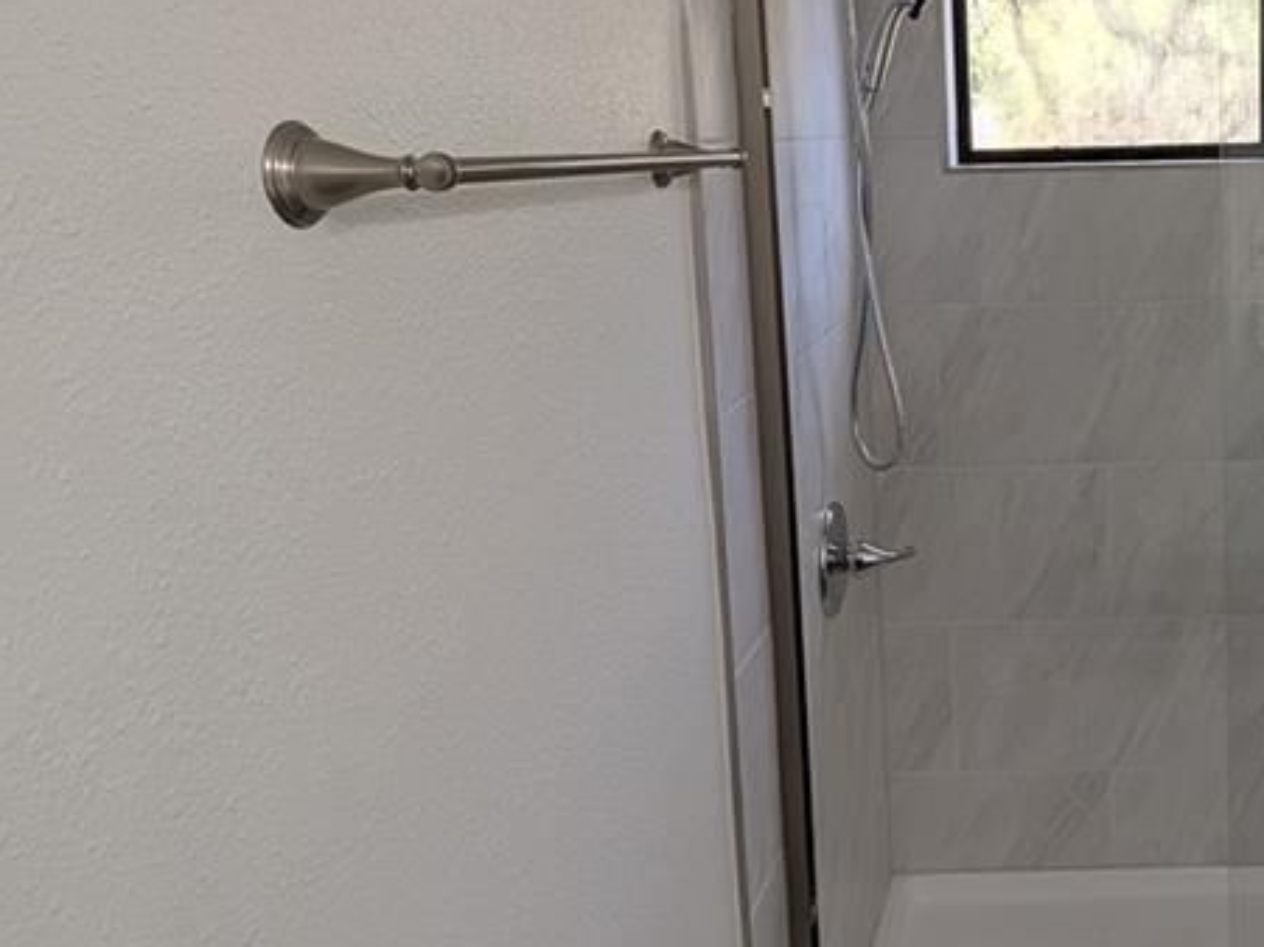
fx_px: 1168
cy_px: 322
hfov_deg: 50.7
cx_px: 1125
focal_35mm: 32
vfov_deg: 43.6
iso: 48
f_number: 1.7
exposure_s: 1/120
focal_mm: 2.02
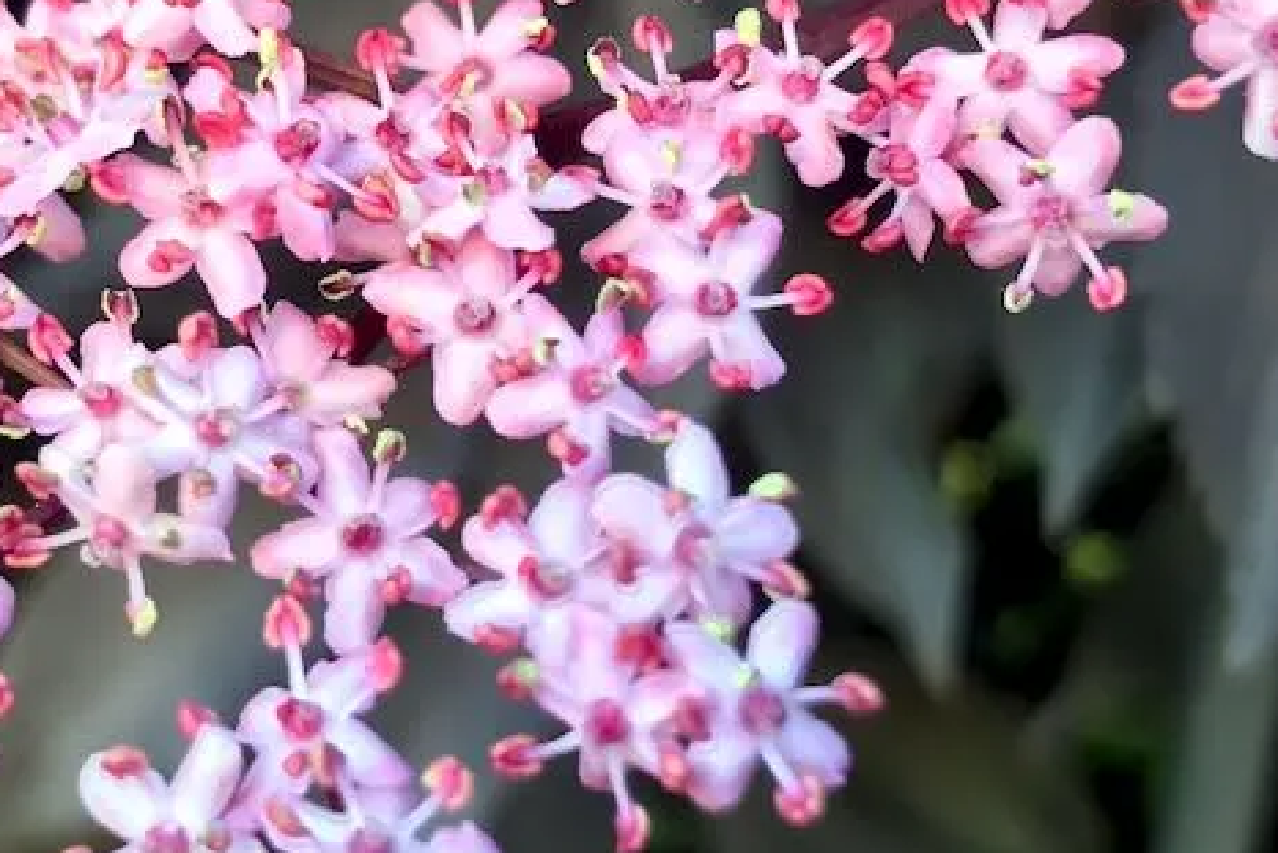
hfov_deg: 31.3
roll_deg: -4.4
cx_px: 518
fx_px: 2273
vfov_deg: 21.3
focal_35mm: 64
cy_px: 403
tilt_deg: -20.4
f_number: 1.8
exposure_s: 1/100
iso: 40
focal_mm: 3.99
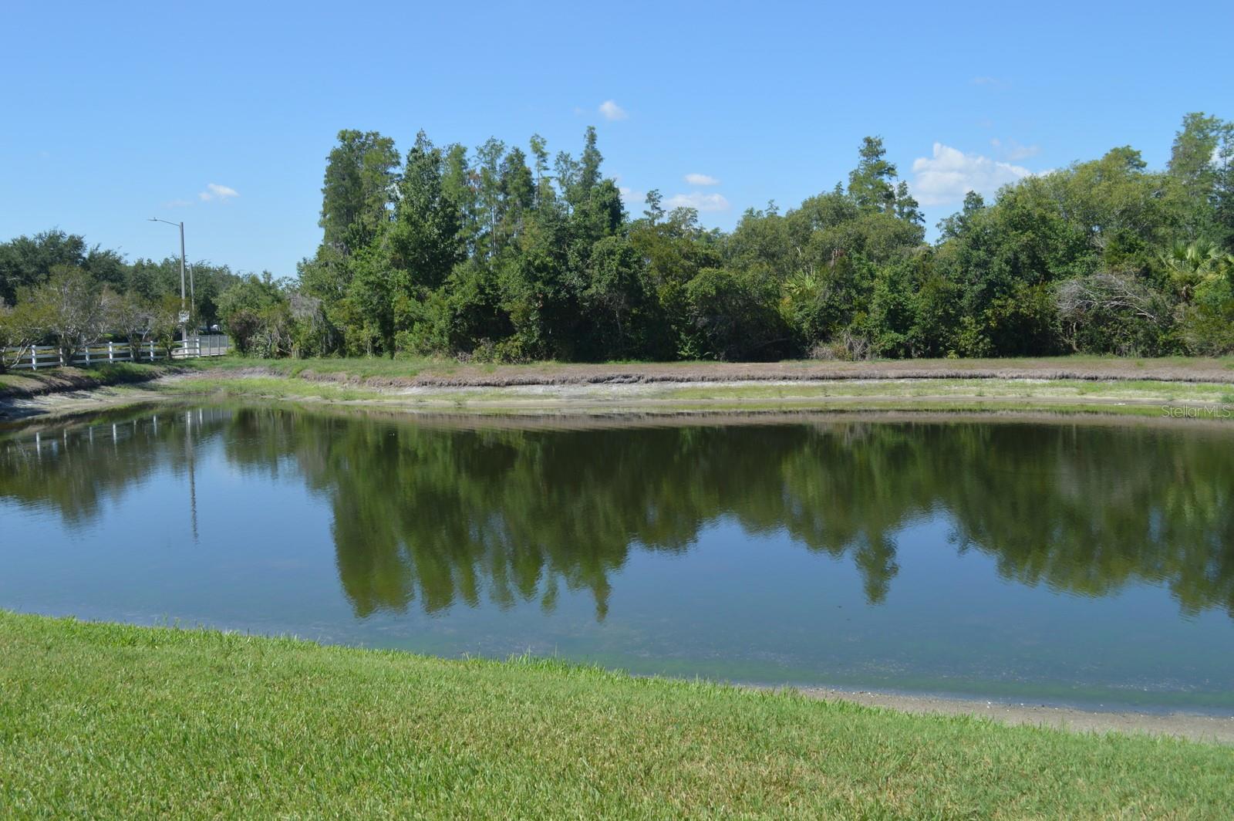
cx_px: 617
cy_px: 410
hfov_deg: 53.2
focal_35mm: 36
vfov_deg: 36.8
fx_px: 1233
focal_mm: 24
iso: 100
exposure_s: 1/200
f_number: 7.1
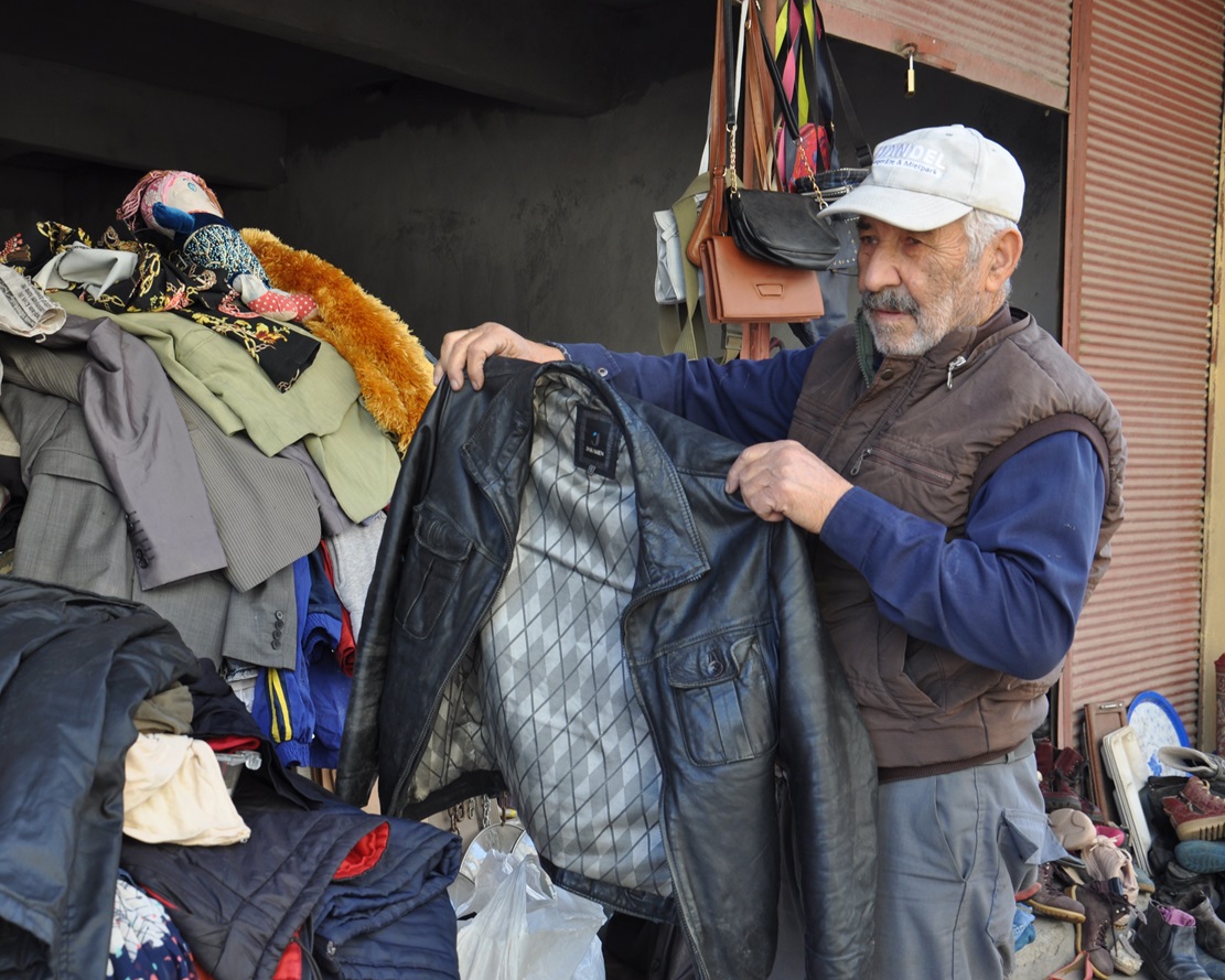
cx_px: 577
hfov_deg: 41.1
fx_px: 1632
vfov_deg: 33.4
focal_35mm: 45
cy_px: 493
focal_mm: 26
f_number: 4
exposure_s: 1/60
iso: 200
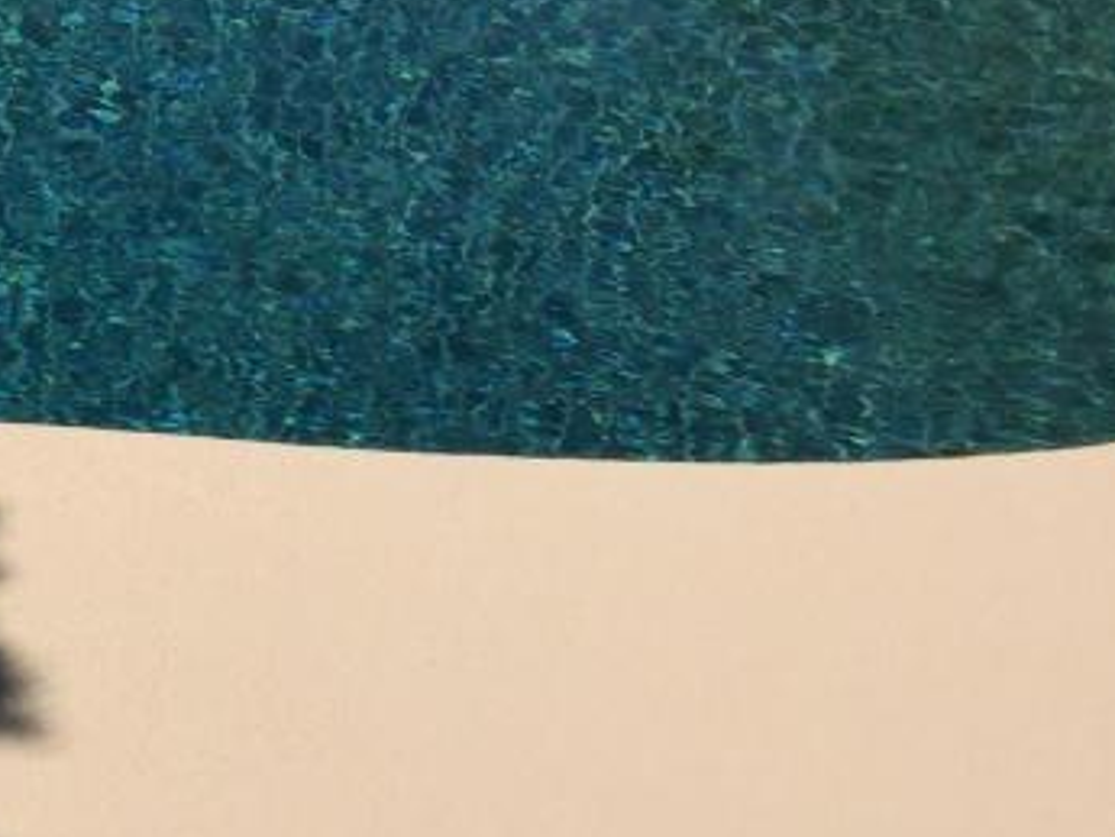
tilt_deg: -19.8
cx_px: 74
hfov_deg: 22.1
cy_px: -26
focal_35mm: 86
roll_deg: -5.7
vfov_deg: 16.8
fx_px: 2771
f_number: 2.2
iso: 32
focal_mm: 4.15
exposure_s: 1/9901
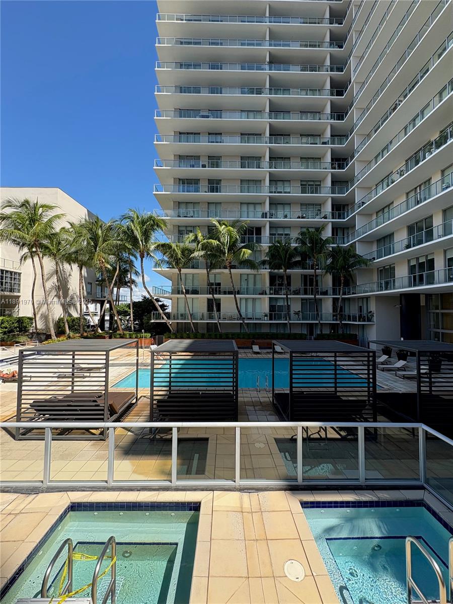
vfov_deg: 102.1
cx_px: 226
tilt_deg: +2.7
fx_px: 244
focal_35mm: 14
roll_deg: -0.5
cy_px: 302
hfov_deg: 85.7
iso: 64
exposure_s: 1/565
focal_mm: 2.22
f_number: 2.2
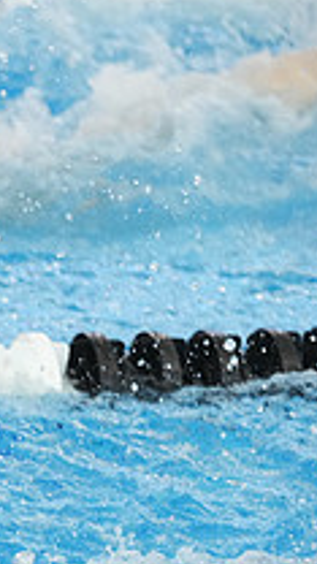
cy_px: 484
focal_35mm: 313
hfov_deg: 3.8
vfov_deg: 6.9
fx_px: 4677
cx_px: -442
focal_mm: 107
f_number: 4
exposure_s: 1/1250
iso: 5000
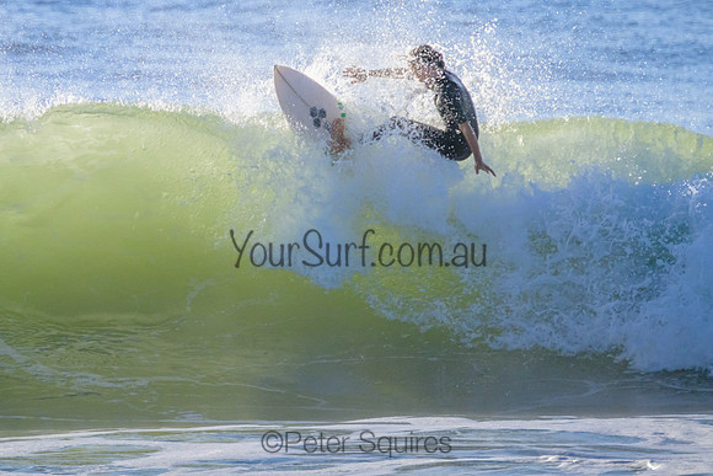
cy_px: 149
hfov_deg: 1.9
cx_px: 264
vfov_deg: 1.3
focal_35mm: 1098
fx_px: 21751
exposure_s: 1/2000
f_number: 11
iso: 1000
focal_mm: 800
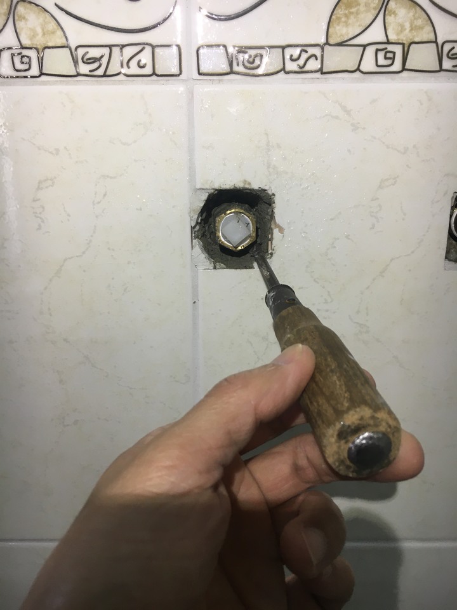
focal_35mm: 29
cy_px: 305
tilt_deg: -15.2
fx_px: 510
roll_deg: -0.1
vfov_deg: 61.7
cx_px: 228
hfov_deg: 48.2
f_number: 2.2
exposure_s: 1/30
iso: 25
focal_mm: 4.15
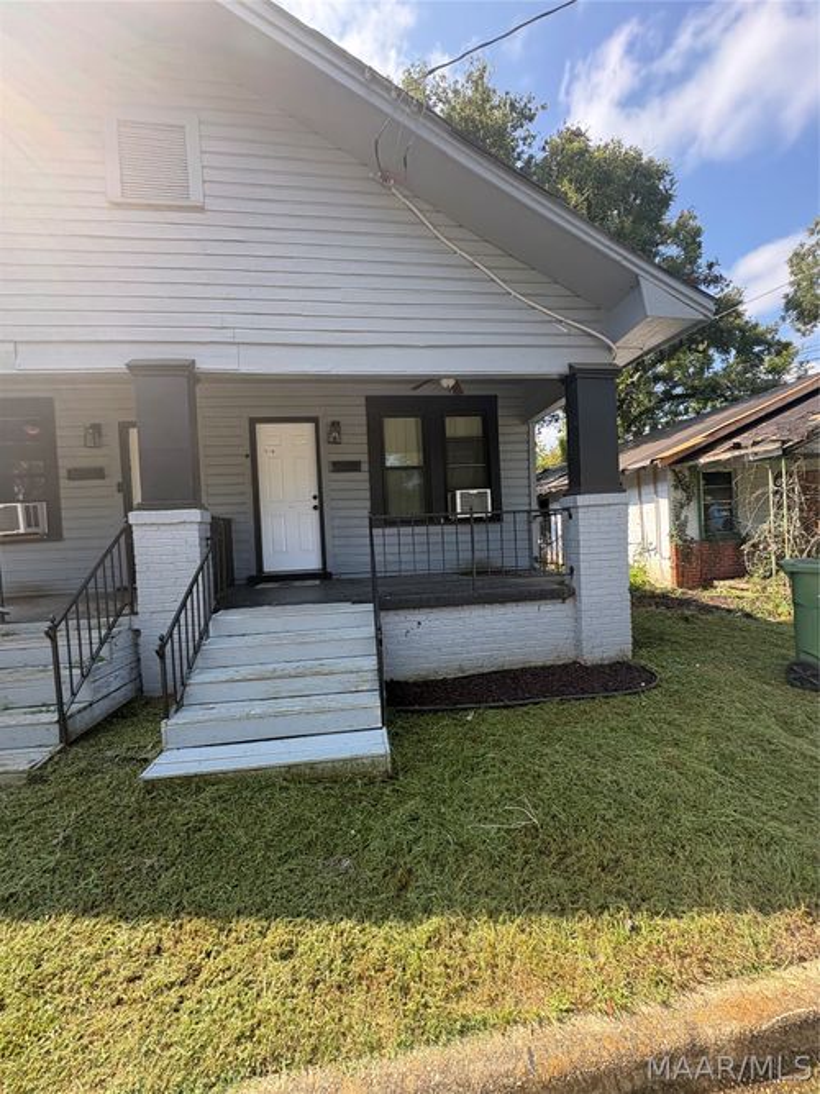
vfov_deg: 102.1
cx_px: 410
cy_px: 547
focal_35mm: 14
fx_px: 442
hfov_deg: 85.7
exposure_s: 1/335
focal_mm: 2.22
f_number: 2.2
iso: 40
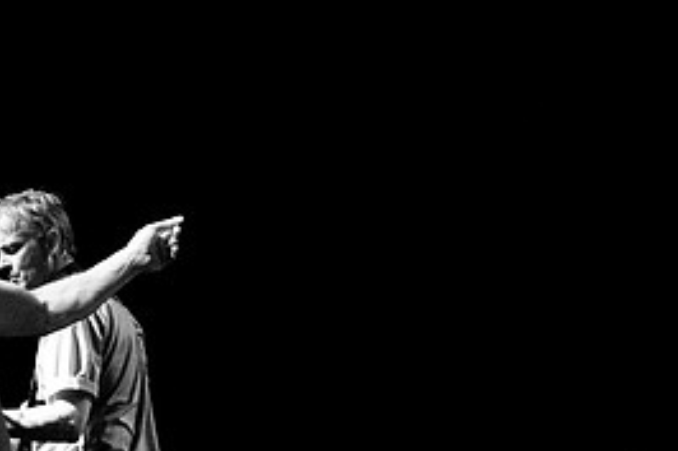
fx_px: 1844
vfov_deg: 13.7
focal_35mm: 98
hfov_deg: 20.4
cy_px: 450
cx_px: 59
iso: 1000
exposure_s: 1/320
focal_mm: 30
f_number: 3.2
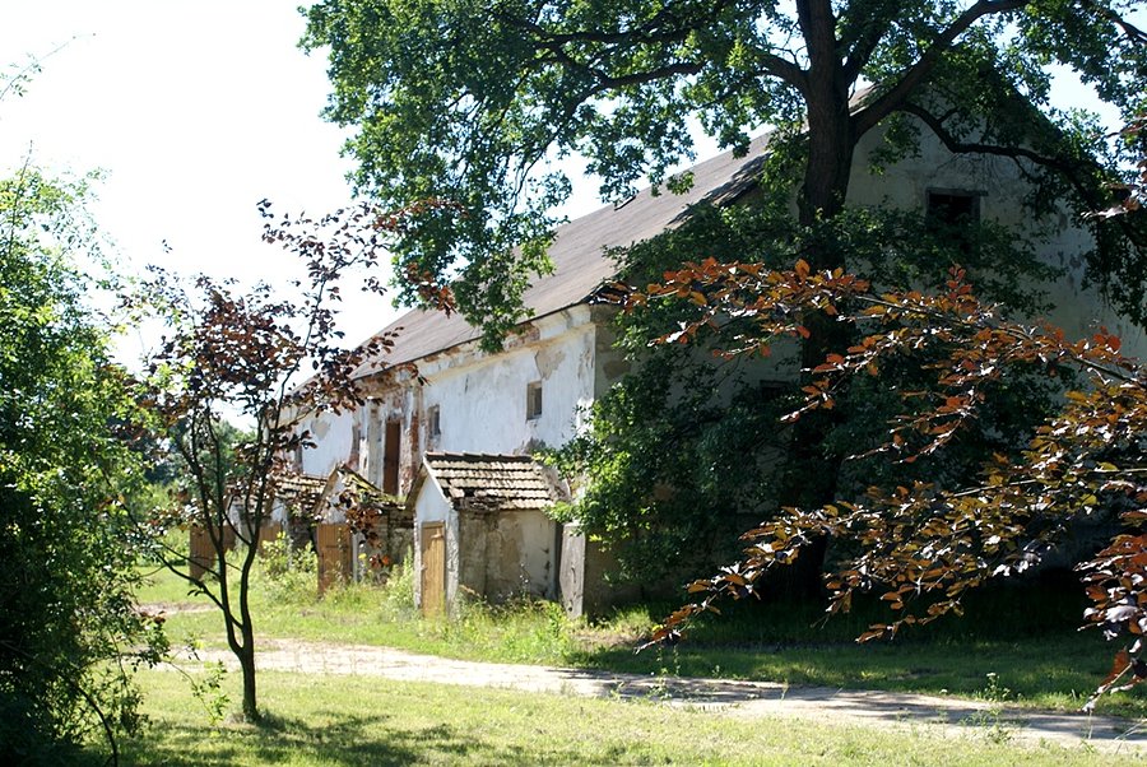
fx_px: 2153
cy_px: 384
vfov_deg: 20.2
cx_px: 574
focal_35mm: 68
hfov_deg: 29.8
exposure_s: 1/125
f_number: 8
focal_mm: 45
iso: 100
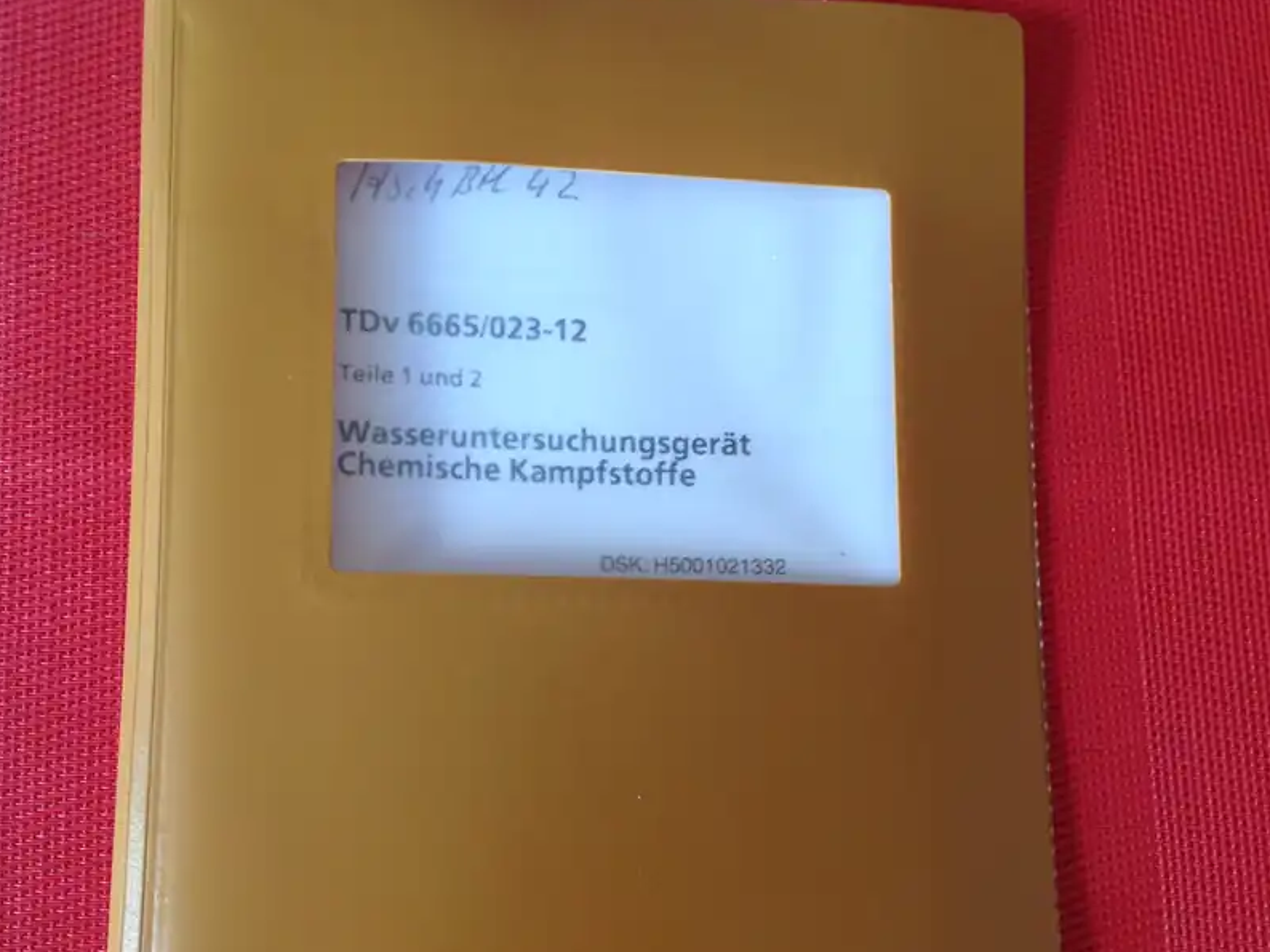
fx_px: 1614
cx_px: 541
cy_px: 570
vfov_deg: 32.8
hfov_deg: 42.8
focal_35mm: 44
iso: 64
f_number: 2.4
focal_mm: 4.28
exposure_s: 1/15
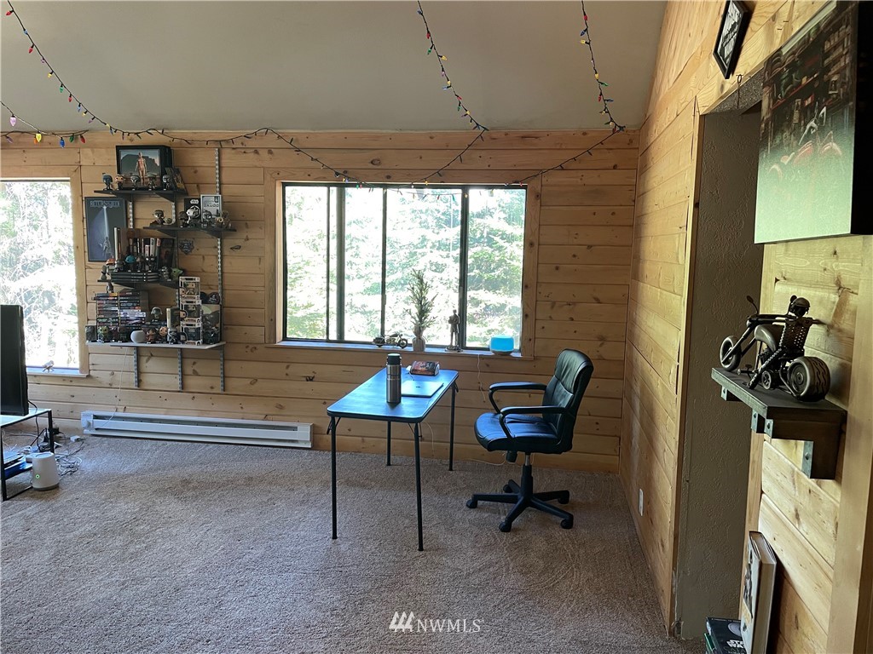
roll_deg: -0.3
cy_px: 327
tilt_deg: -7.1
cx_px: 436
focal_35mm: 26
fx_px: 656
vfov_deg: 53.1
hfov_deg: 67.3
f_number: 1.6
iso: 125
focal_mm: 4.2
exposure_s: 1/60
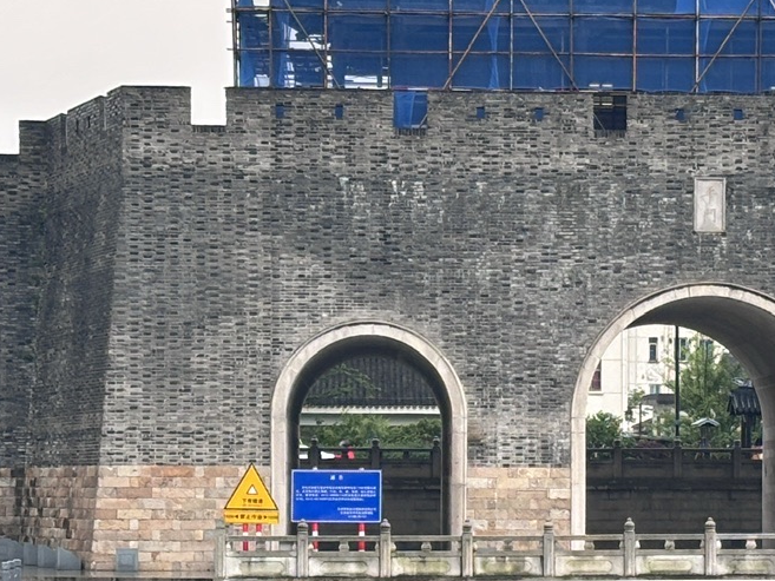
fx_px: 3628
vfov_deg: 9.1
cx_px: 674
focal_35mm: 162
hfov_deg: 12.1
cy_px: 457
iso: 40
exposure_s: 1/121
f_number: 1.6
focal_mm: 5.96
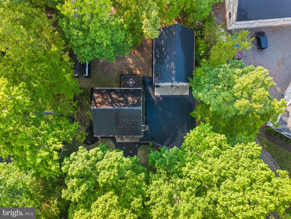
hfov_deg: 71.6
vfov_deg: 56.8
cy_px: 110
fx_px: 202
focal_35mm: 24
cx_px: 146
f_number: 1.8
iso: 100
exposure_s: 1/250
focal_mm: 8.67
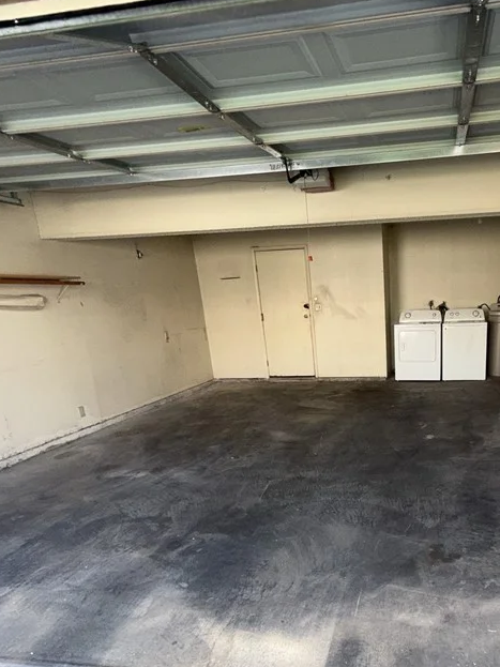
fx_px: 443
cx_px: 380
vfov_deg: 72.3
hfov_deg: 55.8
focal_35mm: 23
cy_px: 429
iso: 50
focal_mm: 2.22
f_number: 2.2
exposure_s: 1/123
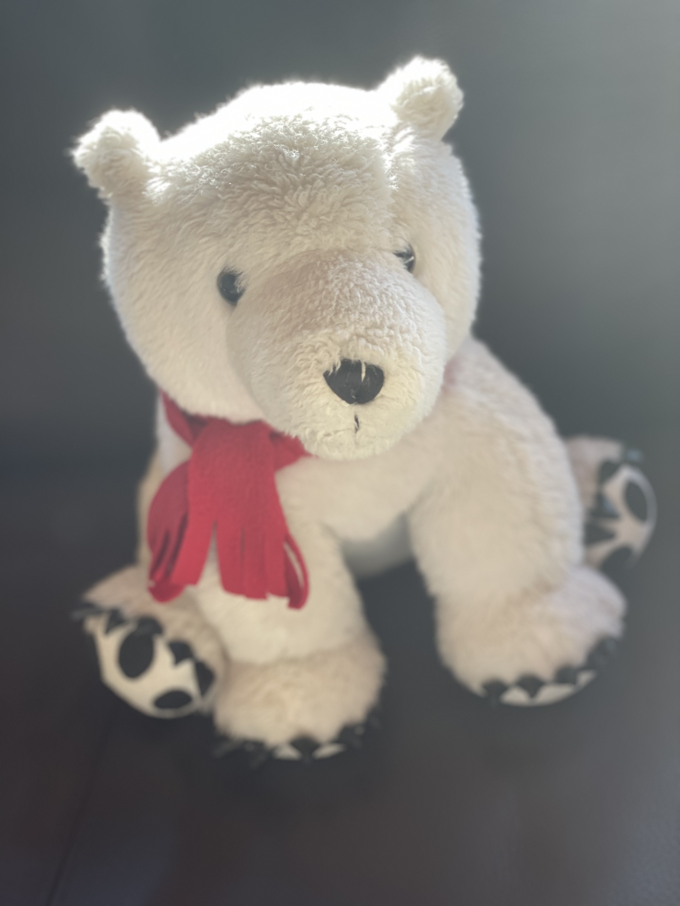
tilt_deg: -35.9
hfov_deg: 28.0
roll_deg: +11.4
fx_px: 1362
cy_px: 453
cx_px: 340
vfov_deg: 36.8
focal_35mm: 52
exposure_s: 1/122
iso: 64
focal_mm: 6
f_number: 2
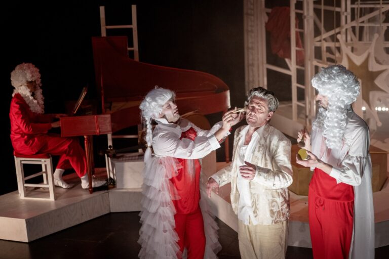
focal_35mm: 70
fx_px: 756
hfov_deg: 28.8
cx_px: 194
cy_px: 130
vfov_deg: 19.5
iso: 2500
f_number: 2.8
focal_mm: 70
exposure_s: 1/320
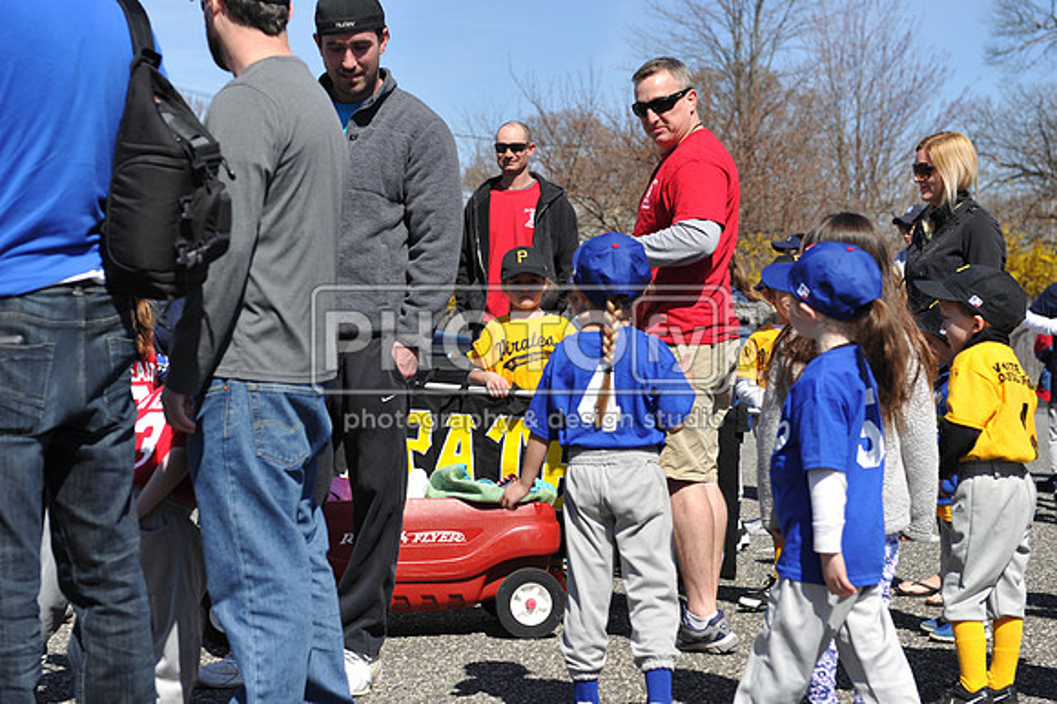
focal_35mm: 70
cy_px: 352
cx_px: 528
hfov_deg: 28.9
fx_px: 2054
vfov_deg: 19.4
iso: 200
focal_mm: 70
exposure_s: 1/1000
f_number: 5
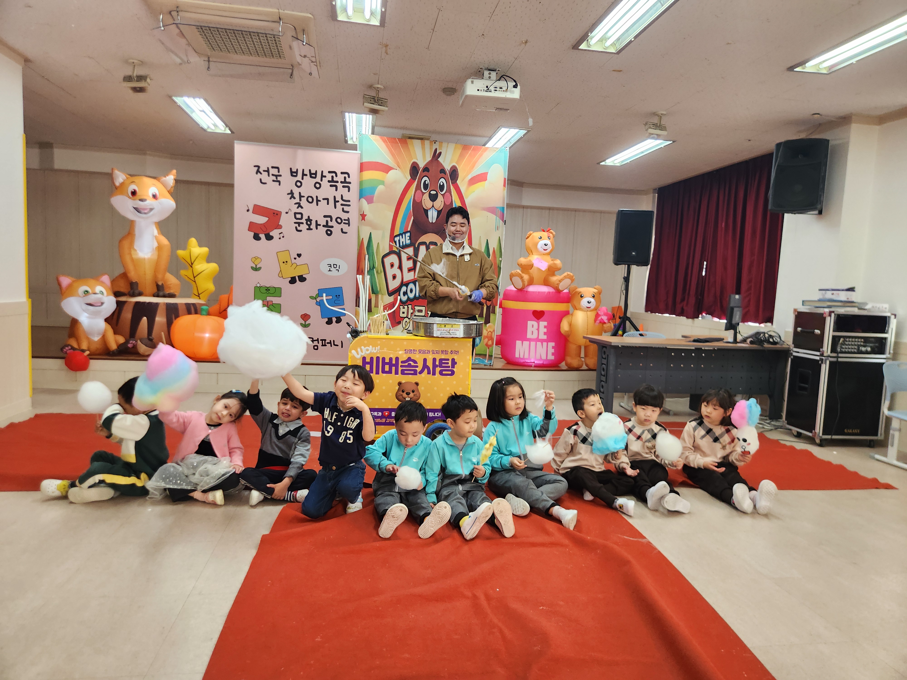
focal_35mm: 23
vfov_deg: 58.9
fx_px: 603
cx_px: 454
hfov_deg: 73.9
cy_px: 340
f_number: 1.8
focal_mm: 5.4
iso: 160
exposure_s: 1/120
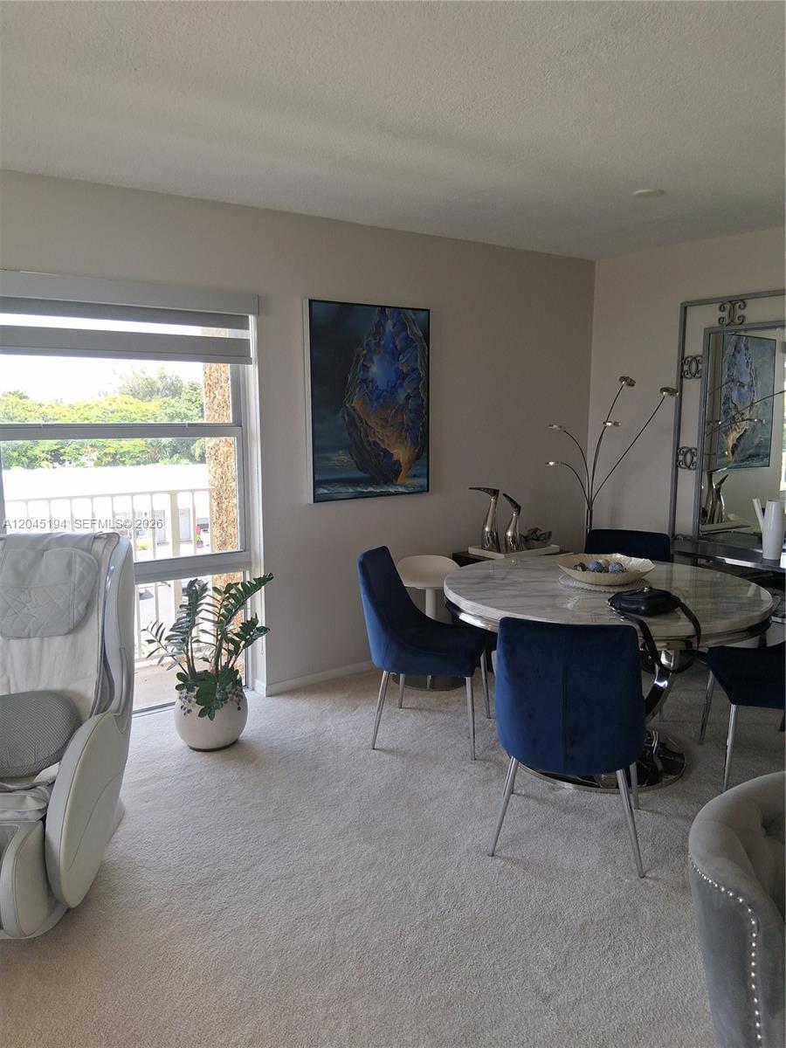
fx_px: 787
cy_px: 524
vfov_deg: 67.3
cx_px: 393
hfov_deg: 53.1
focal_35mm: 26
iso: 25
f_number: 1.8
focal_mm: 3.98
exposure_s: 1/100
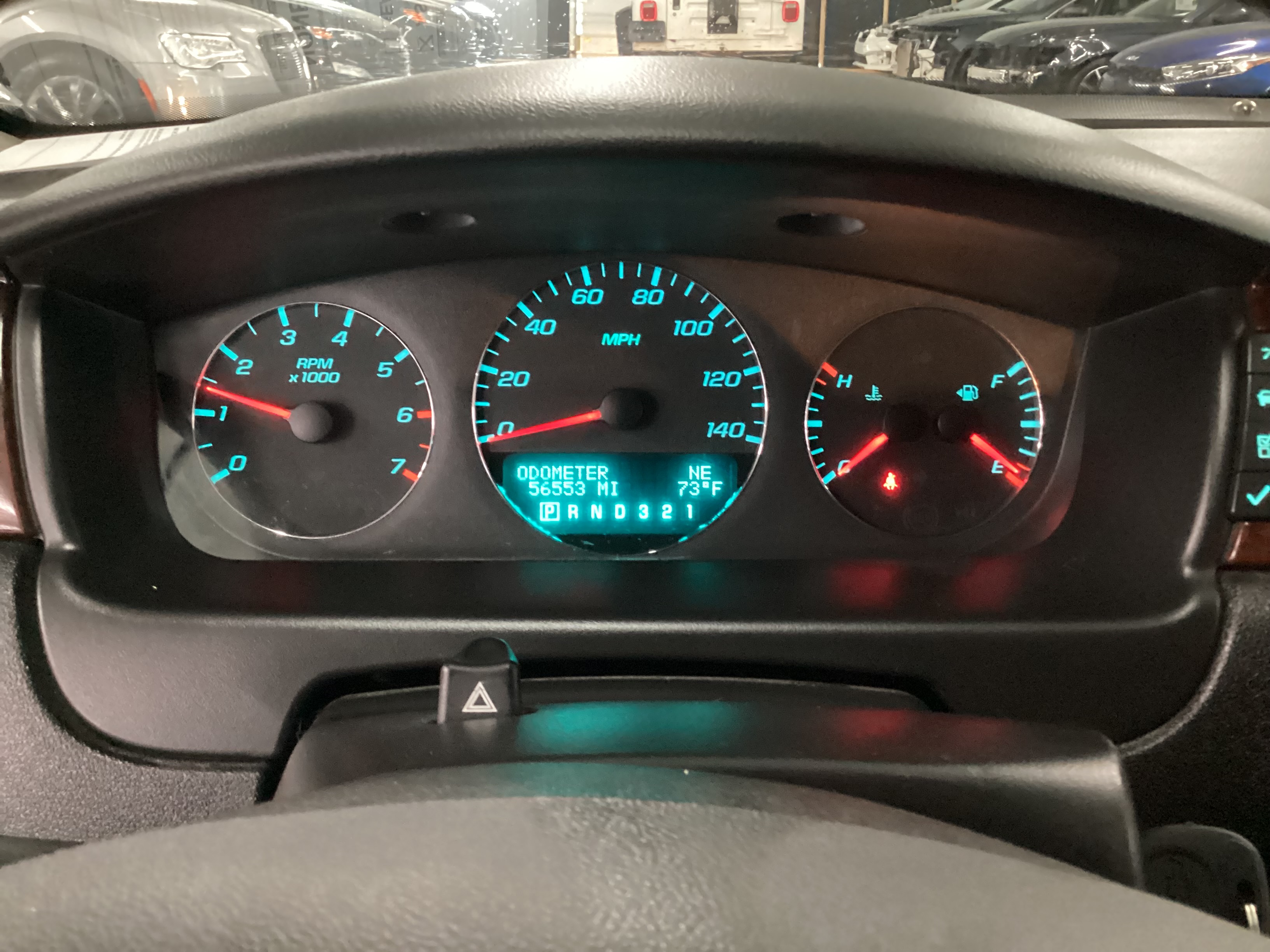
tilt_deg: -24.5
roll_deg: -2.4
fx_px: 1137
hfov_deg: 58.4
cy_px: 476
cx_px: 635
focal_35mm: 31
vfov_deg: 45.4
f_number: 2.4
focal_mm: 3.3
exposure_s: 1/17
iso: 640
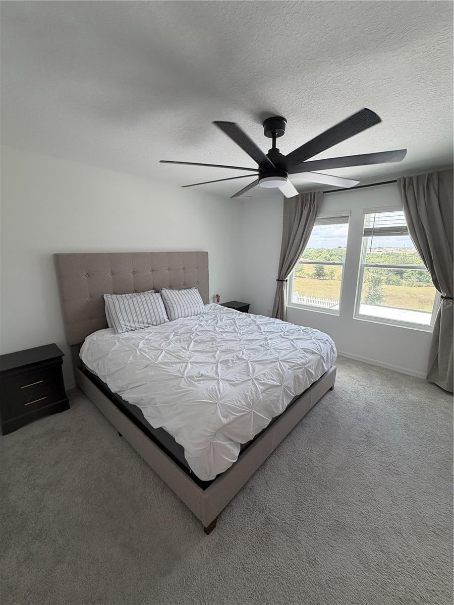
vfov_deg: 102.1
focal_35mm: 14
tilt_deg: -12.5
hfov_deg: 85.7
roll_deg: -0.1
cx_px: 227
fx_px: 245
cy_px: 302
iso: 64
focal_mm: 2.22
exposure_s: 1/120
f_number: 2.2
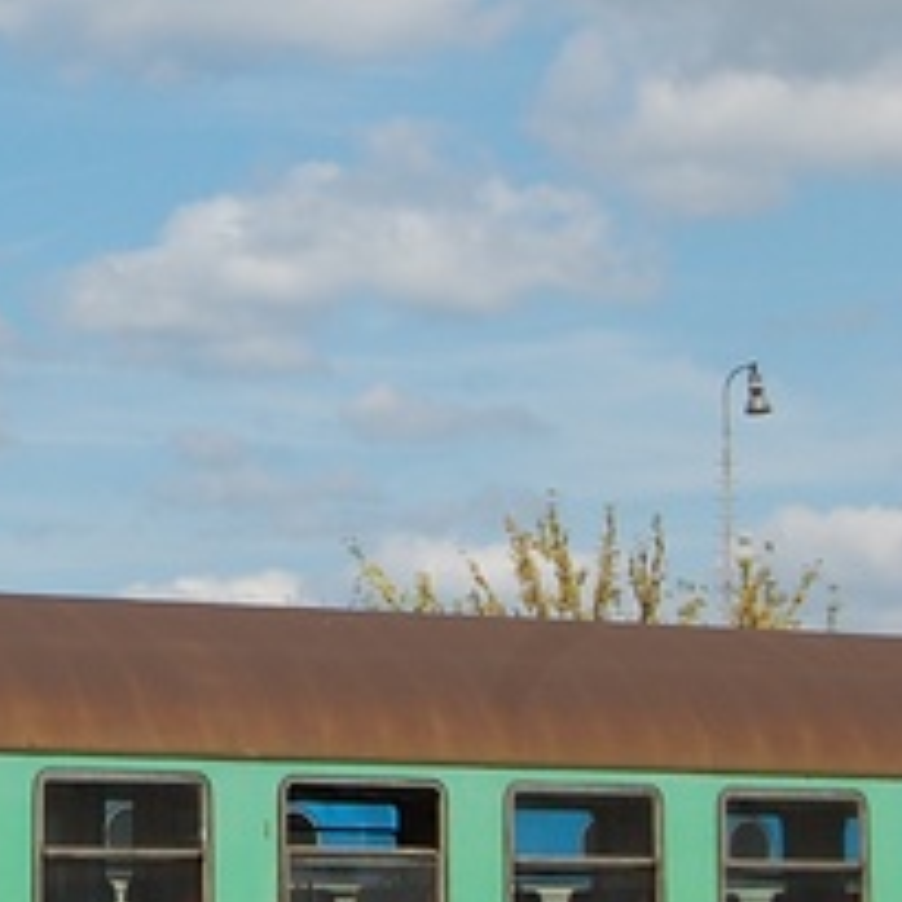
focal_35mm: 168
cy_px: 326
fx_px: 4953
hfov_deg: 10.2
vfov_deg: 10.4
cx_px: -286
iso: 200
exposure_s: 1/320
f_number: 11
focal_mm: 30
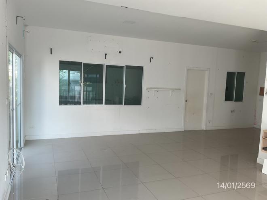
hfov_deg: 61.7
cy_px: 100
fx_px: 224
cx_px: 134
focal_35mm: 29
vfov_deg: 48.2
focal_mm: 3
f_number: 1.8
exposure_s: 1/100
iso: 16
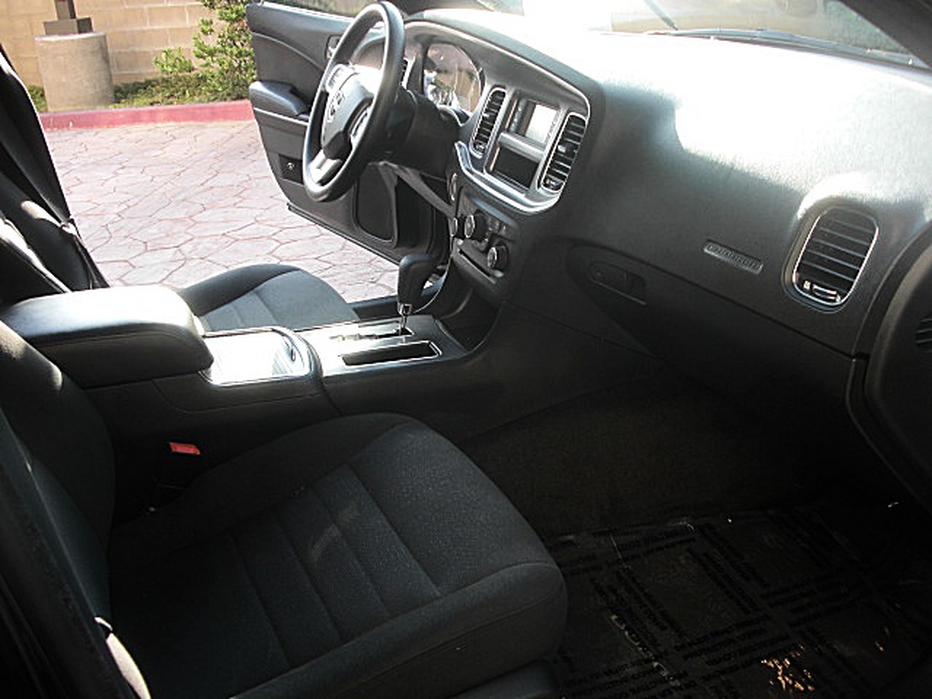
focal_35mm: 36
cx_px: 466
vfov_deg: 39.7
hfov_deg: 51.4
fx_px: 969
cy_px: 350
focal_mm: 6.3
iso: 50
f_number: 2.8
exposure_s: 1/80
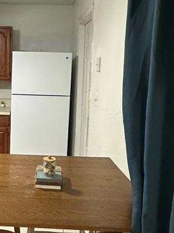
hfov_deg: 31.2
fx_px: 295
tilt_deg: -8.8
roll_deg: -1.8
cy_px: 120
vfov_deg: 43.0
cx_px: 16
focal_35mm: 44
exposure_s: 1/60
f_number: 2.2
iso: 640
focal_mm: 2.22
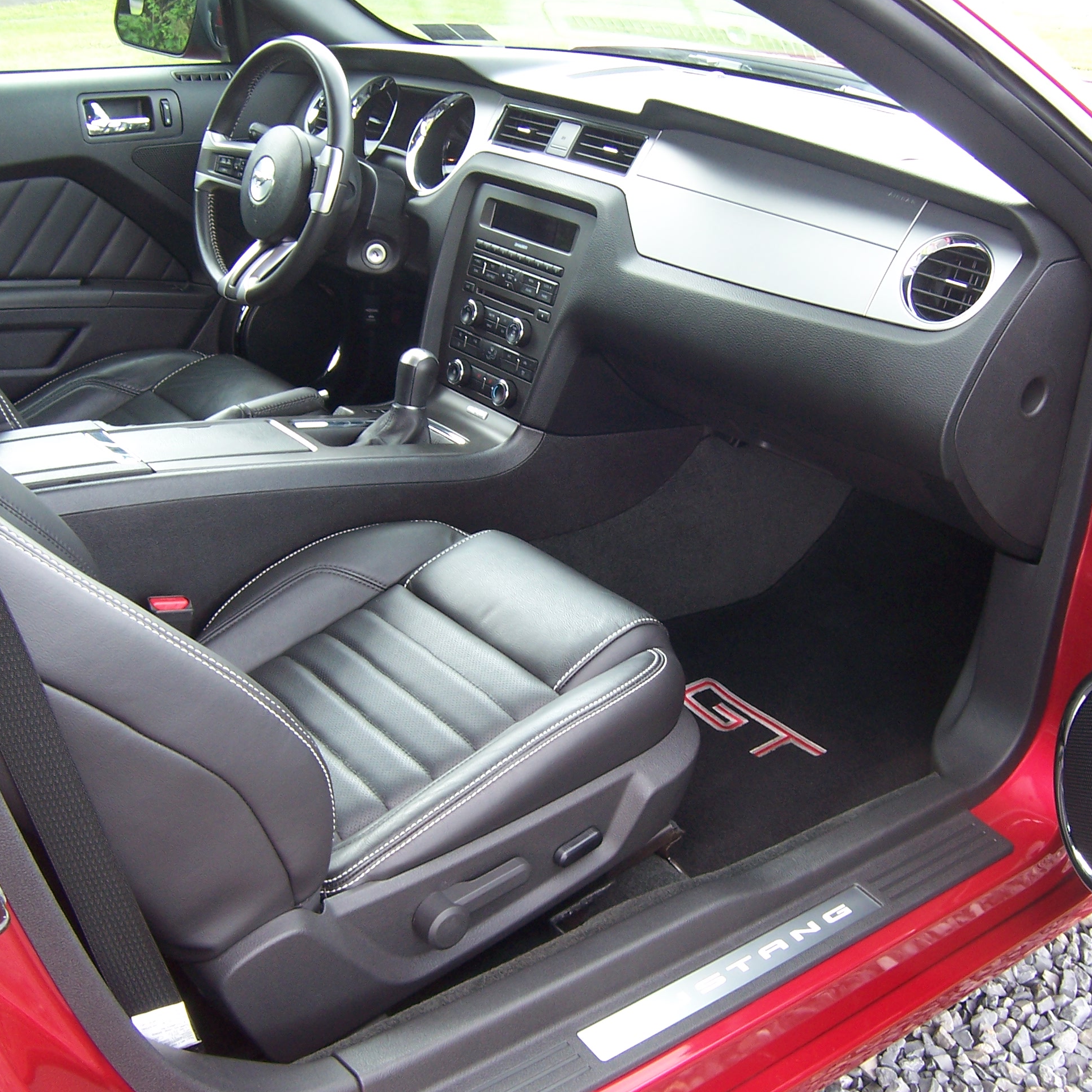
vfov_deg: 42.8
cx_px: 547
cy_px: 546
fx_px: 1392
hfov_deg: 42.8
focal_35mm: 39
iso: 100
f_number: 3.4
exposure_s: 1/30
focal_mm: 5.5
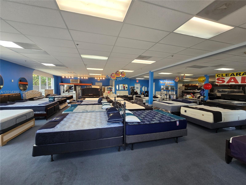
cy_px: 92
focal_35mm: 13
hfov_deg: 106.2
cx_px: 123
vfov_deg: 89.9
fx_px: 92
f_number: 2.2
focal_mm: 2.2
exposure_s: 1/60
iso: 80
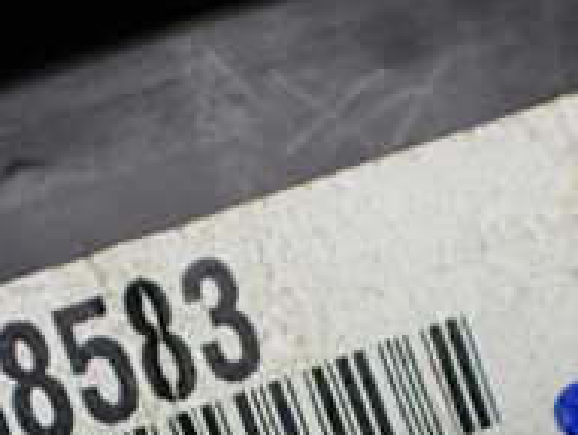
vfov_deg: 15.1
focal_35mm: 94
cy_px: 556
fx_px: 1573
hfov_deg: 20.8
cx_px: 300
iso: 320
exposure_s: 1/125
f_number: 2.3
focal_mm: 5.4
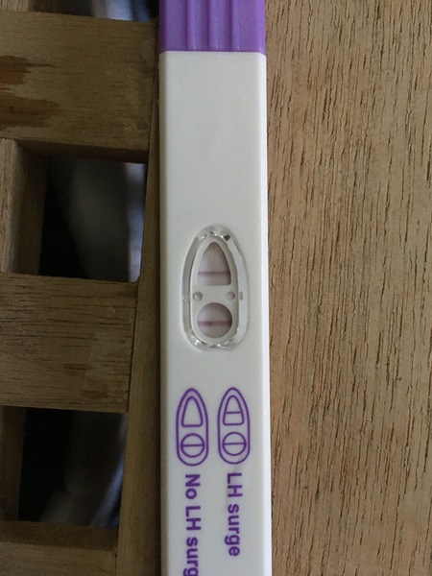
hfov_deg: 48.2
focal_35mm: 29
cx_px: 216
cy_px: 288
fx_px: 483
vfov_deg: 61.7
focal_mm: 4.15
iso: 400
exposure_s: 1/17
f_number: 2.2
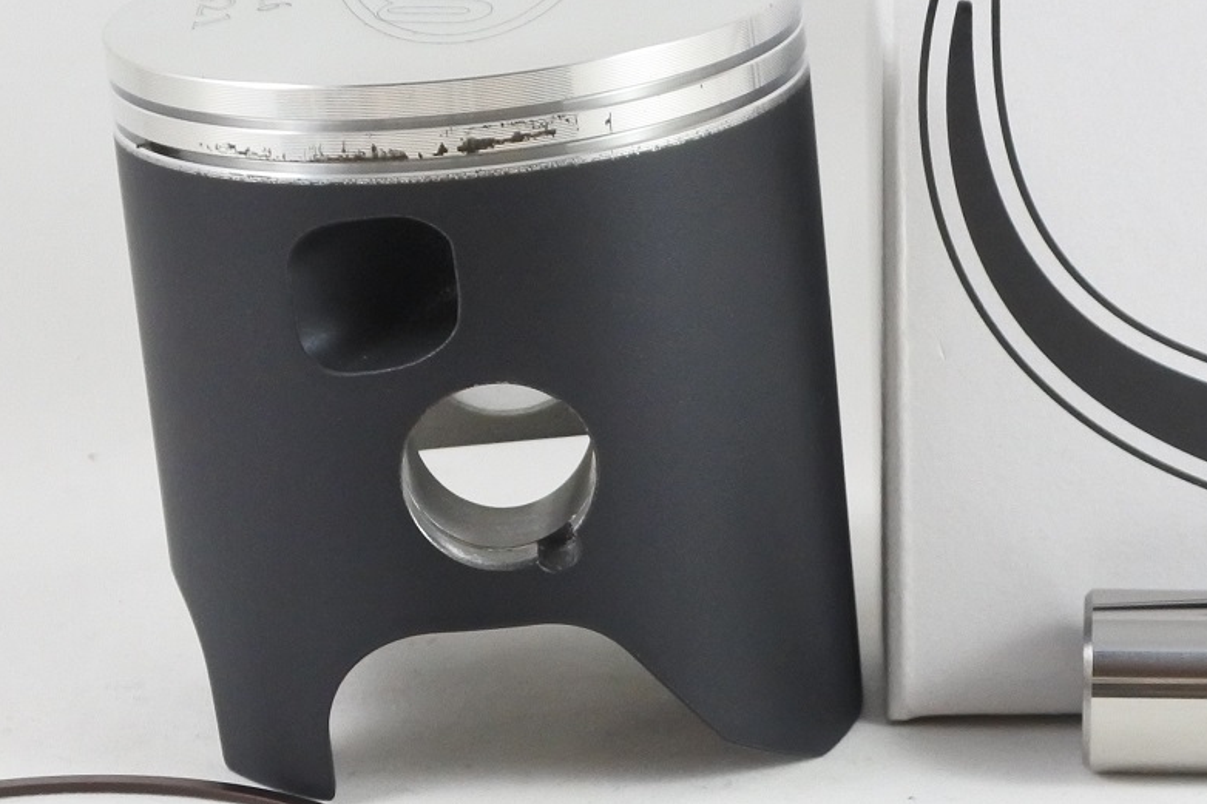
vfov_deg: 12.6
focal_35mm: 109
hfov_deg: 18.7
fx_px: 3654
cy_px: 427
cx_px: 840
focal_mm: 16.8
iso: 640
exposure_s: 1/125
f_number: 4.5
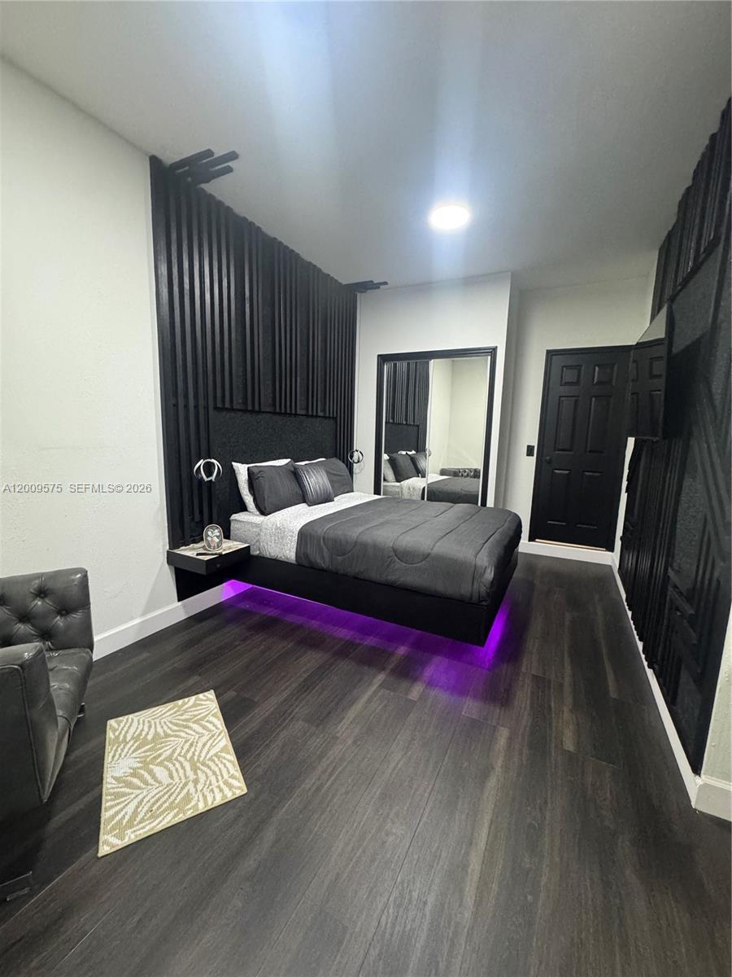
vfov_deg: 102.1
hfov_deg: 85.7
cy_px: 488
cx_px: 366
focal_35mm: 14
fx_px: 395
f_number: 2.2
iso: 1000
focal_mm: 2.22
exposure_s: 1/60
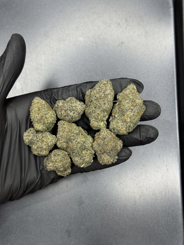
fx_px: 340
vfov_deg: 39.7
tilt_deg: -82.8
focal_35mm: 48
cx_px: 92
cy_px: 122
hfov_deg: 30.3
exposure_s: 1/50
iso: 80
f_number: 1.78
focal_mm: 6.76
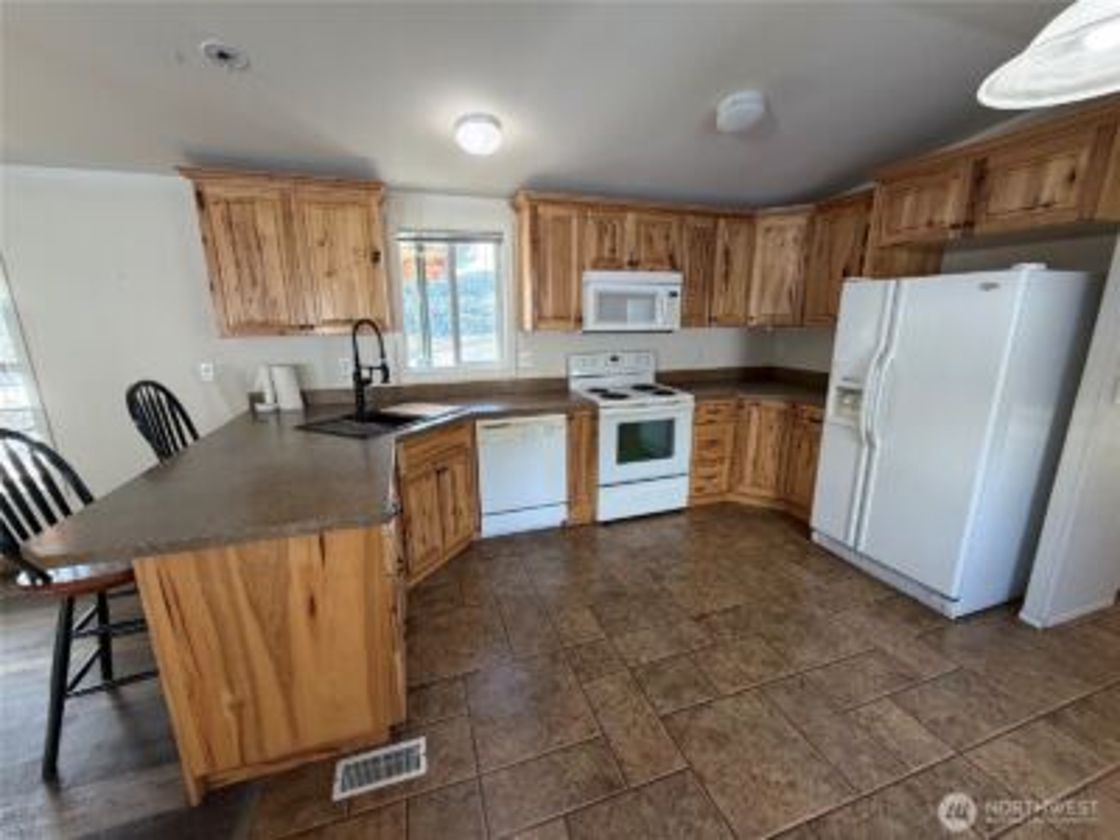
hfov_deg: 102.1
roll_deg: +0.4
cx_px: 560
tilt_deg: -11.8
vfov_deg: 85.7
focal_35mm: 14
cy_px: 420
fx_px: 453
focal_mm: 2.22
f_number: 2.2
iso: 250
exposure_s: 1/120
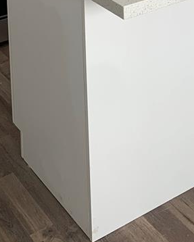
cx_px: 160
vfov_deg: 18.8
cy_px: -154
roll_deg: +1.2
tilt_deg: -7.4
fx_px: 609
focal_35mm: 85
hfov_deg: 17.9
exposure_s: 1/120
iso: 32
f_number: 1.8
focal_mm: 4.25
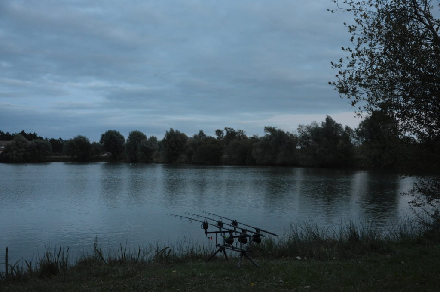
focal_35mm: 38
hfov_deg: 51.4
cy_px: 146
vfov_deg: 35.3
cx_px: 220
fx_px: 457
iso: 2000
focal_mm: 25
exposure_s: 1/30
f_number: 4
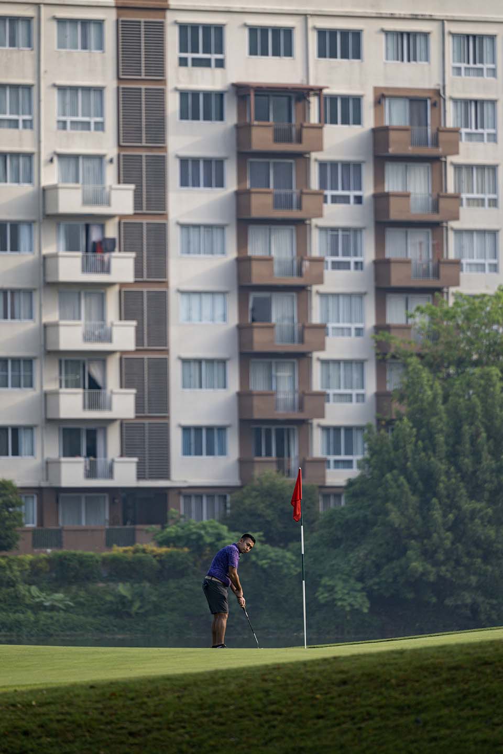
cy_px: 377
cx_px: 252
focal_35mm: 195
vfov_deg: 10.5
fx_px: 4087
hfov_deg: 7.0
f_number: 2.8
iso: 280
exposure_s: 1/2500
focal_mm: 195
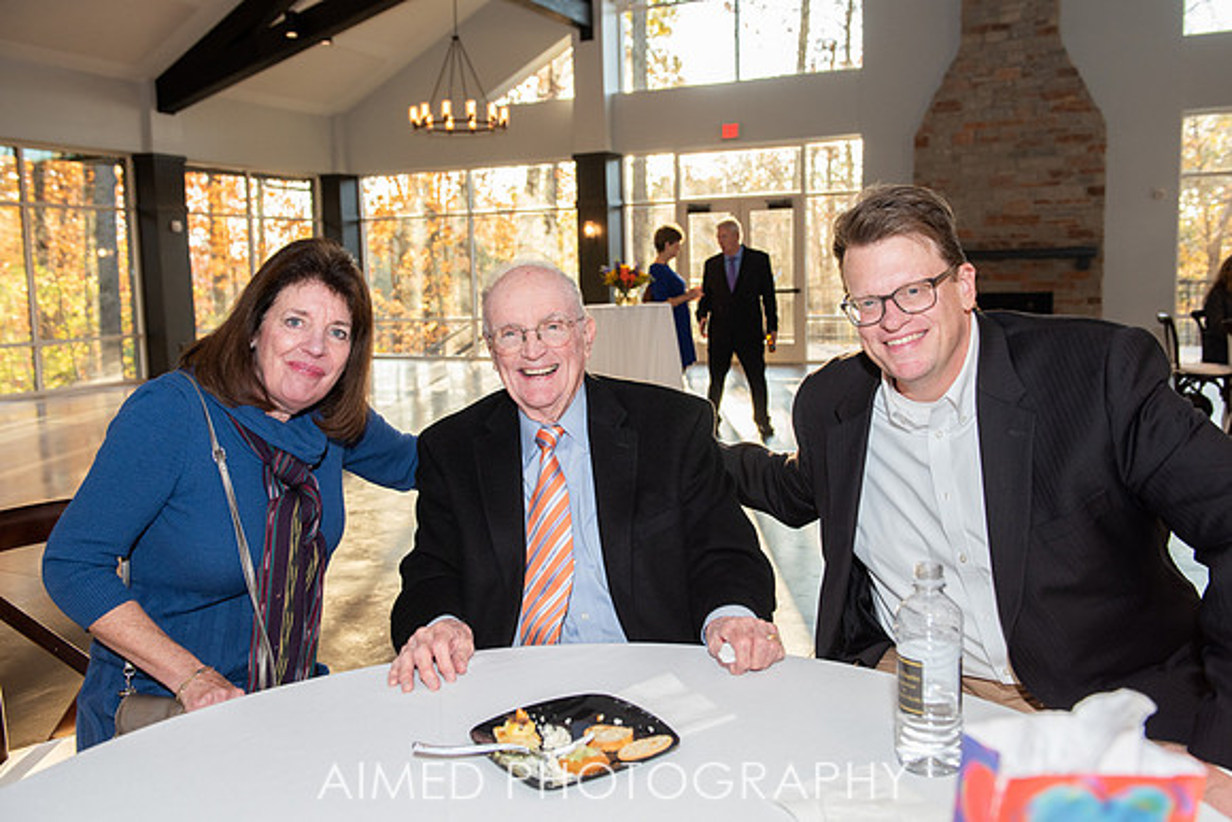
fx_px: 1100
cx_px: 628
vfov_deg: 41.0
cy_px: 402
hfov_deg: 58.5
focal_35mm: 32
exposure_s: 1/250
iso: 640
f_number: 4
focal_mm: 31
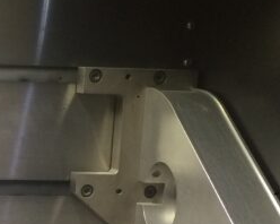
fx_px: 969
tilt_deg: -9.6
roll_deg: -2.5
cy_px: 221
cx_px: -135
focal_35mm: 117
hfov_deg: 15.3
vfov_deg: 13.0
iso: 100
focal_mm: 4.15
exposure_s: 1/33
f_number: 2.2
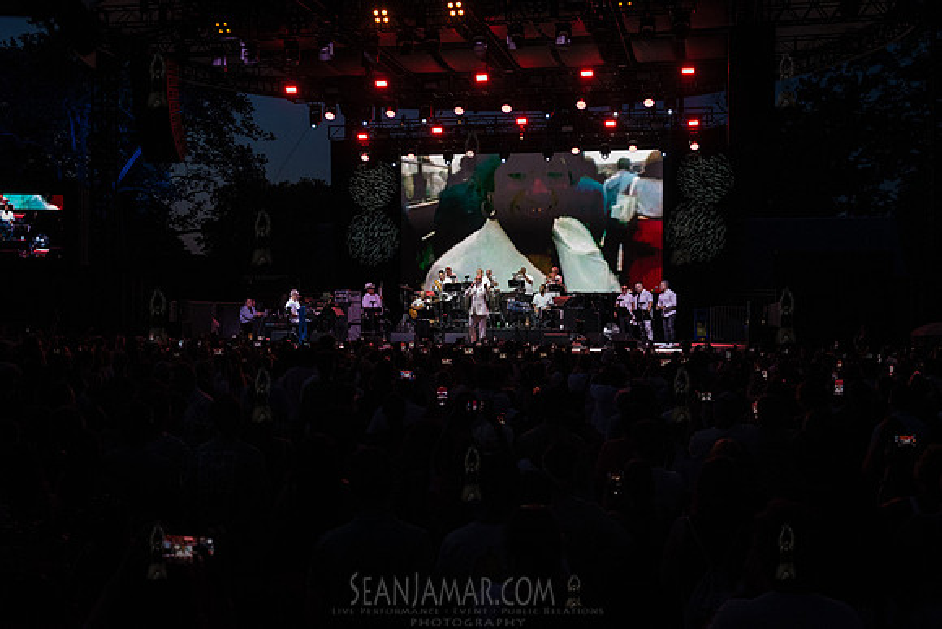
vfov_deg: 34.0
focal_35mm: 39
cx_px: 471
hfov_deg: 49.3
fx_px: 1027
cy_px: 314
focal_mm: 38
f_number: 4
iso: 4000
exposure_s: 1/500
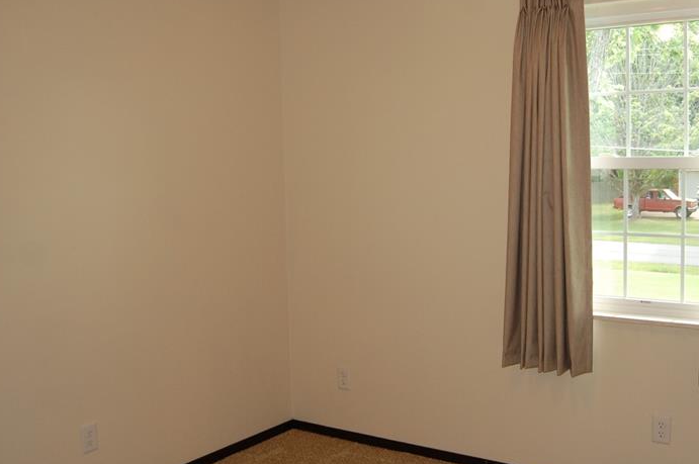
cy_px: 218
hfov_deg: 48.3
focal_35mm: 40
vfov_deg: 33.3
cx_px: 408
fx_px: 776
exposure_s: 1/125
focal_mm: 18
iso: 400
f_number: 3.5
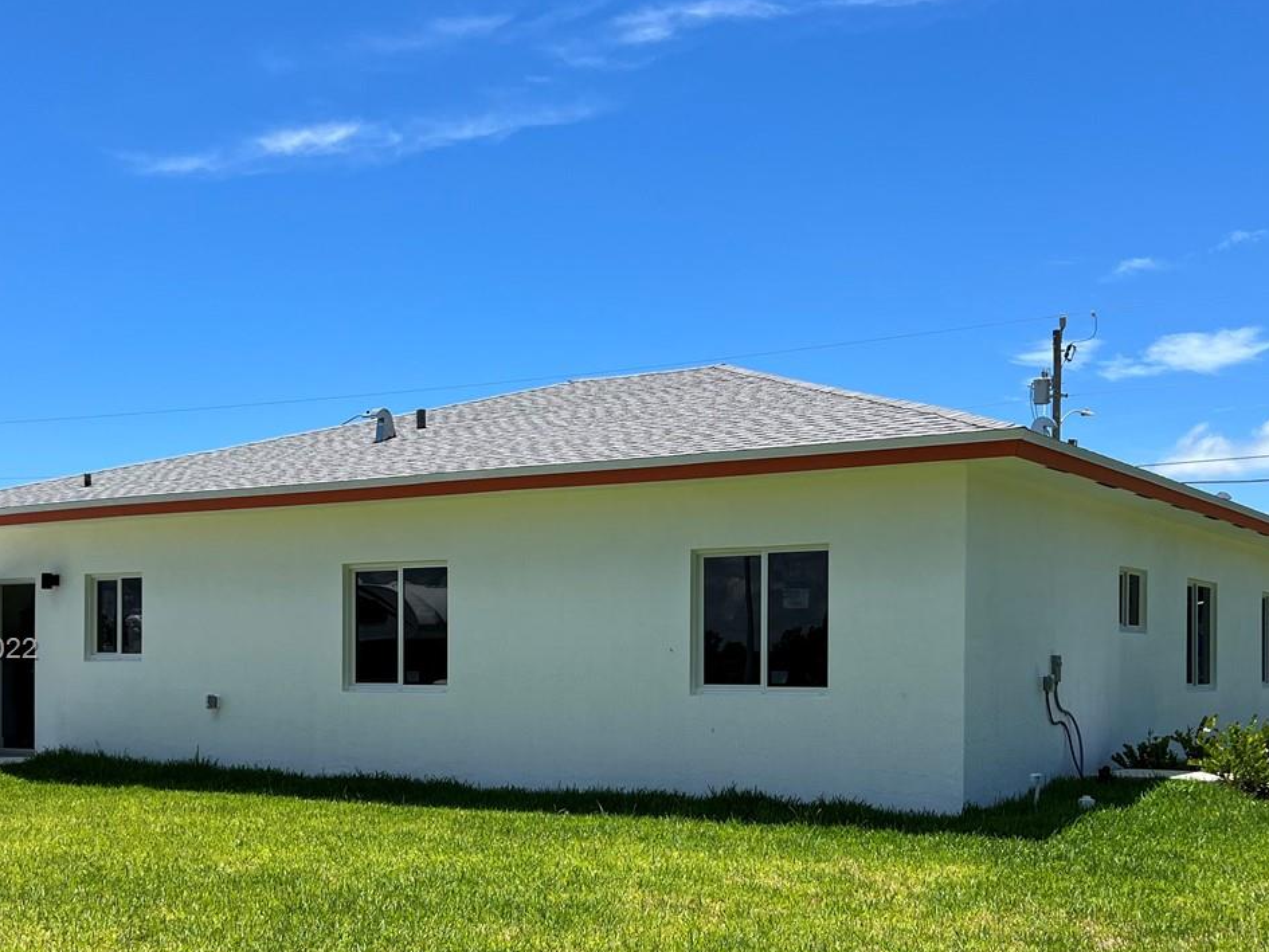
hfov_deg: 42.9
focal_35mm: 44
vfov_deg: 32.5
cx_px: 682
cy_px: 651
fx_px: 1613
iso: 50
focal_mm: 5.7
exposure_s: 1/4630
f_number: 1.5
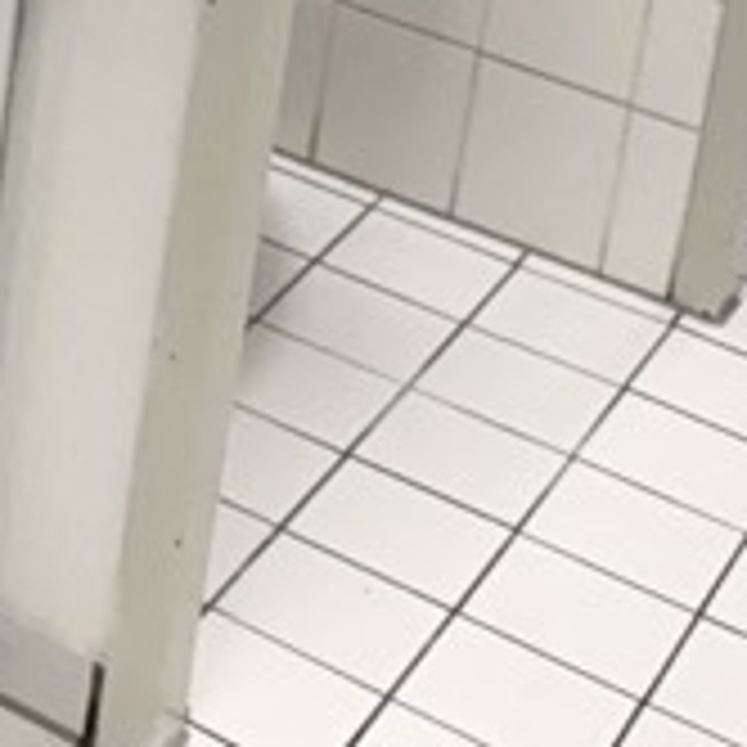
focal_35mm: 115
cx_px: -778
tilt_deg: -11.2
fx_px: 2808
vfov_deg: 13.1
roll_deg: -3.6
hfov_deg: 13.0
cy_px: -749
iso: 125
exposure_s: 1/100
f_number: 1.78
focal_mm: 6.76
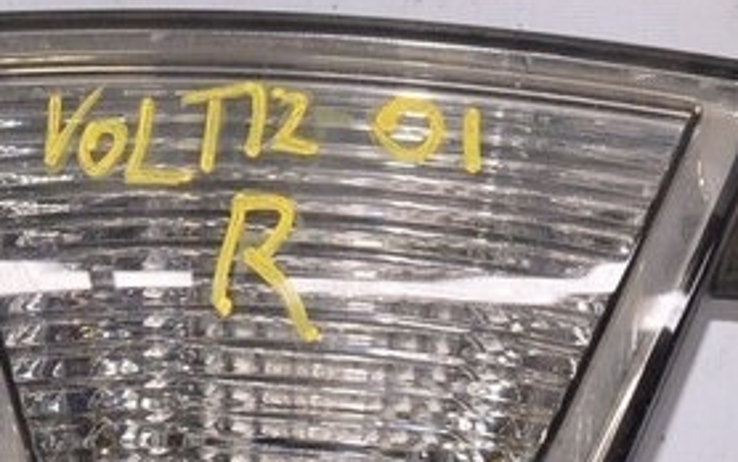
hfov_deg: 15.5
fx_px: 2716
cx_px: 382
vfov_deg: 9.7
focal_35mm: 135
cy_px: 400
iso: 1600
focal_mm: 24
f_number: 8
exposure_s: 1/200
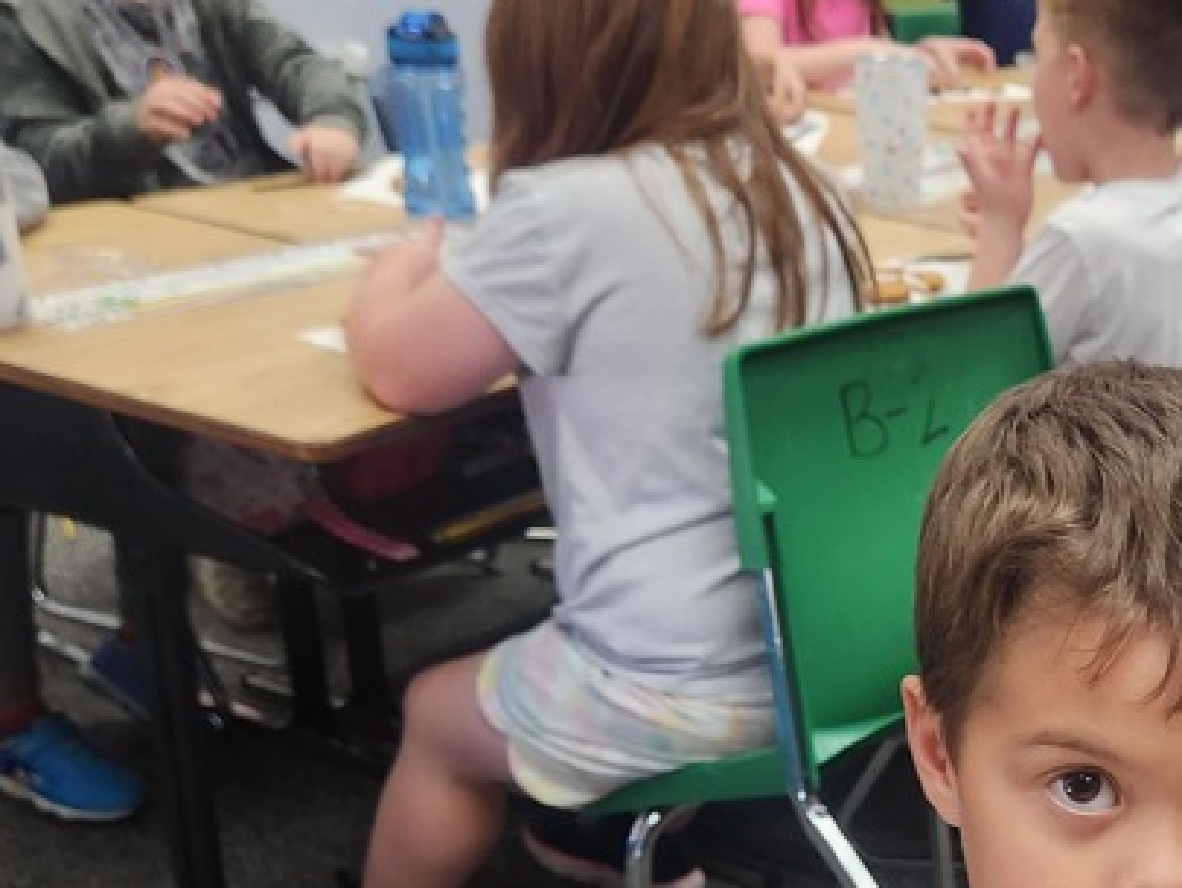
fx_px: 1982
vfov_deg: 24.0
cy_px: 920
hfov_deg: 30.6
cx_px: 1205
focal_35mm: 58
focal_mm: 5.4
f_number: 1.8
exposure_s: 1/120
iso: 250
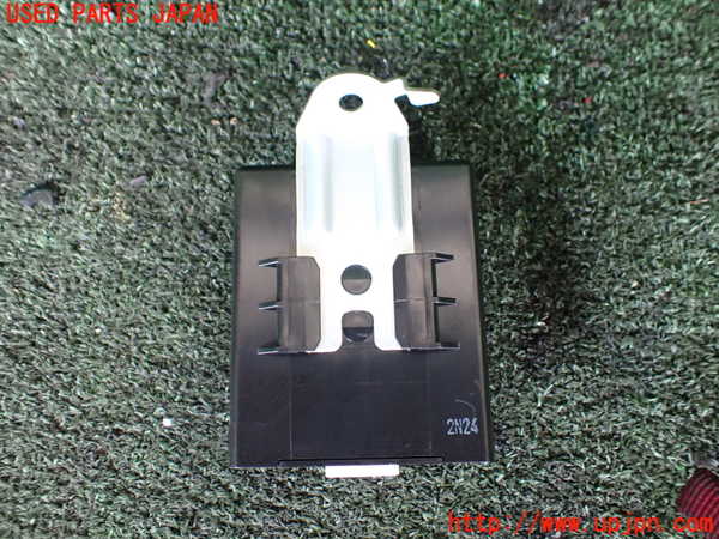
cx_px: 360
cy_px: 270
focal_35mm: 30
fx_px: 623
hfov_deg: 60.0
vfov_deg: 46.8
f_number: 2.3
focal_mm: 5.4
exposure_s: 1/125
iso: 800
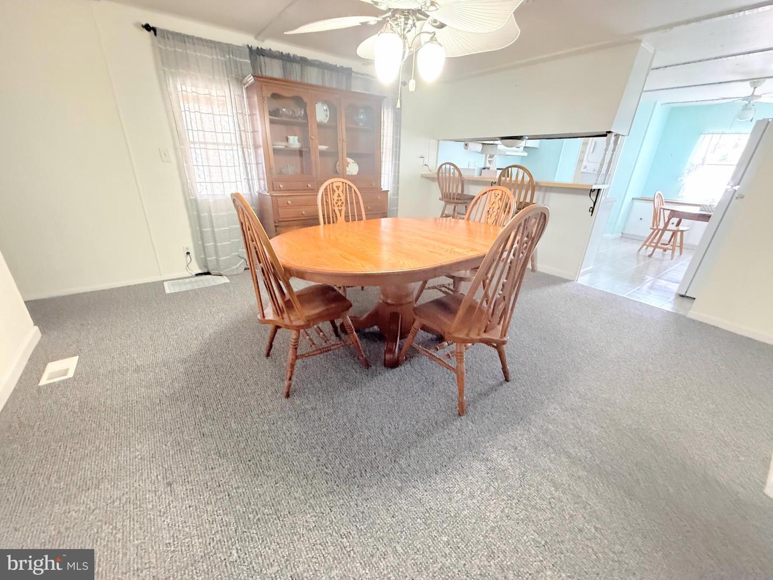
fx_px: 313
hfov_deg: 102.1
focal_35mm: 14
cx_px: 386
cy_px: 290
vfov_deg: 85.7
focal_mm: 2.22
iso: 1000
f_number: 2.2
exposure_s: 1/60
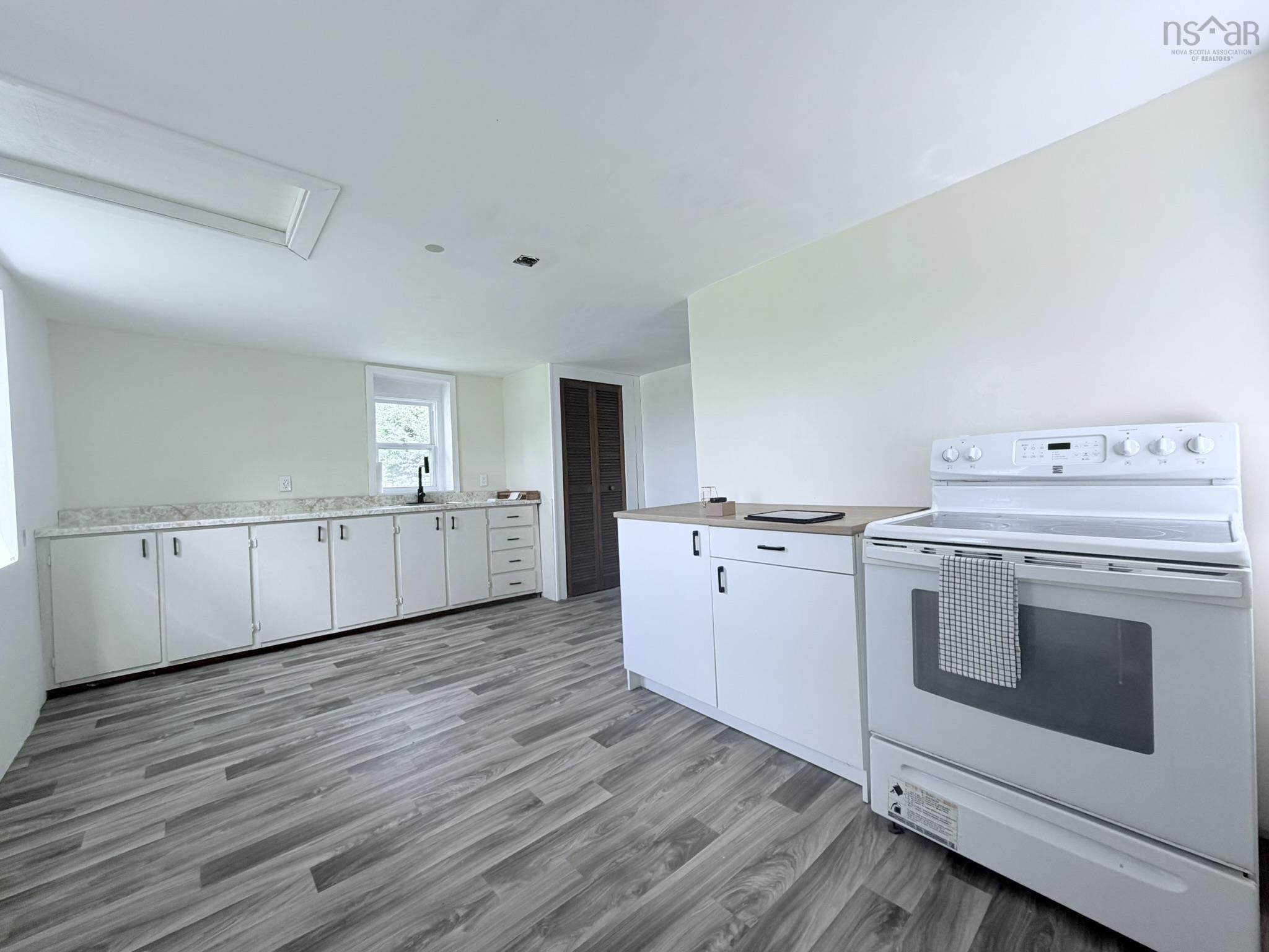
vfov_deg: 85.7
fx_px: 513
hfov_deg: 102.1
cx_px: 634
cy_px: 476
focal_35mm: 14
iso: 100
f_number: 2.2
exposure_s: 1/121
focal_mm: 2.22
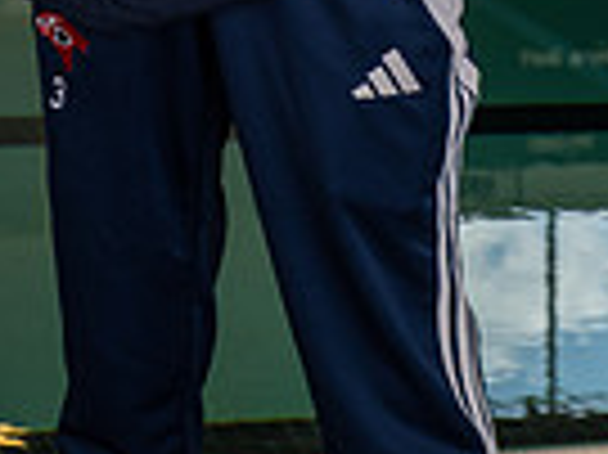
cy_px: -530
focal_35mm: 167
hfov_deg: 11.8
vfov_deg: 8.3
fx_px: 2931
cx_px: 230
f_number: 7.1
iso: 640
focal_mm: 52
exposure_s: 1/250
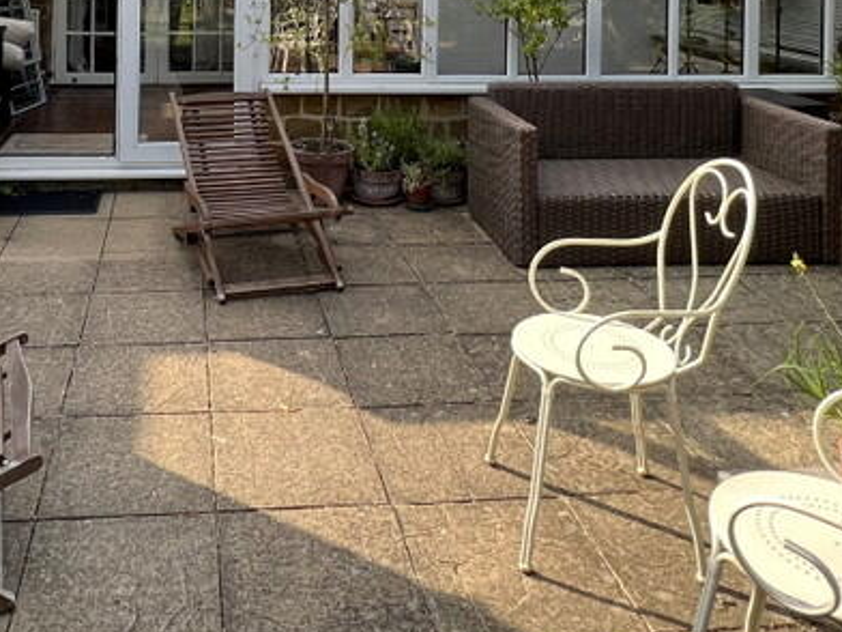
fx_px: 827
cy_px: -62
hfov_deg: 52.7
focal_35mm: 34
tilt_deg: -0.2
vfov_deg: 35.7
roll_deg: -0.5
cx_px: 268
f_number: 1.8
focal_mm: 1.57
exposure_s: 1/300
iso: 32
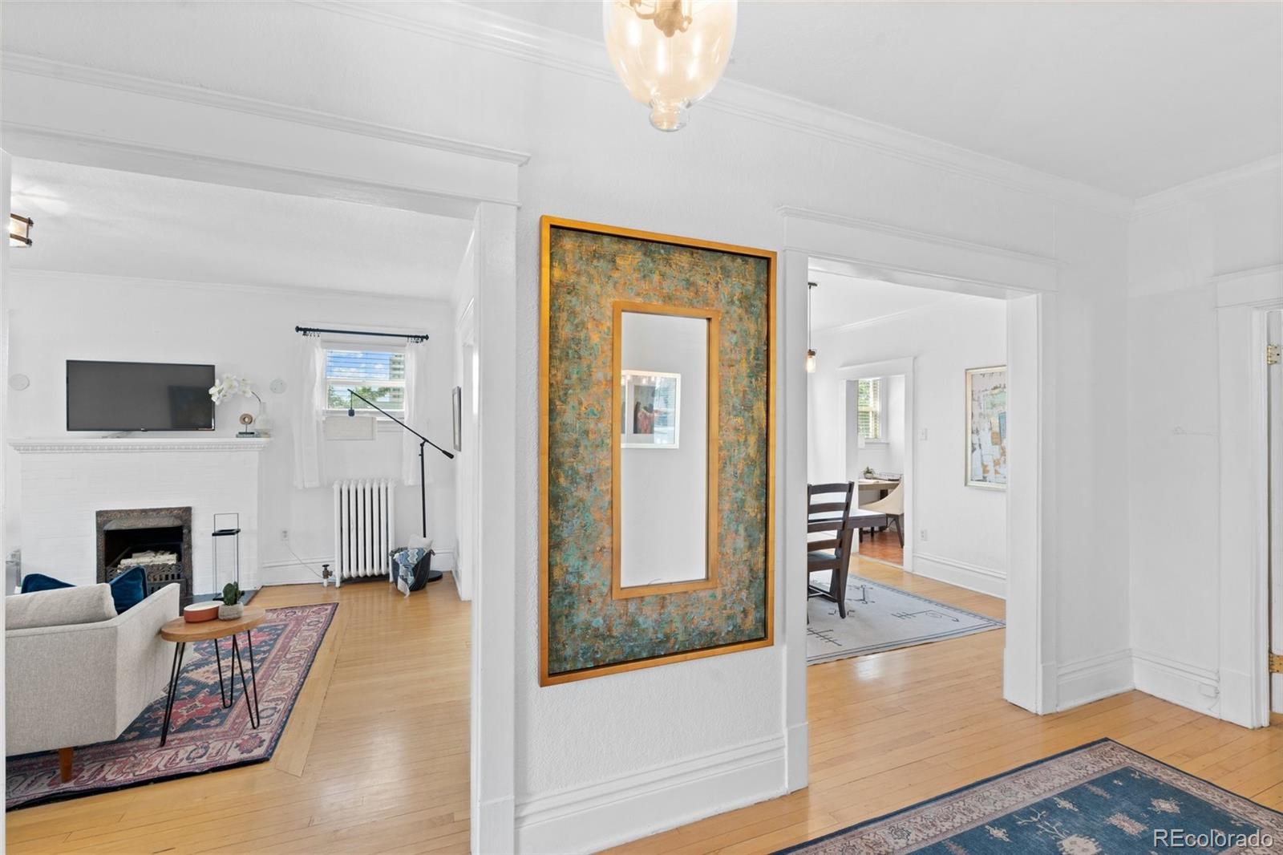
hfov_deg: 96.7
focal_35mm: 16
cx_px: 642
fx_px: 570
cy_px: 428
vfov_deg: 73.7
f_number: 9
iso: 640
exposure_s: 1/3
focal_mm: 16
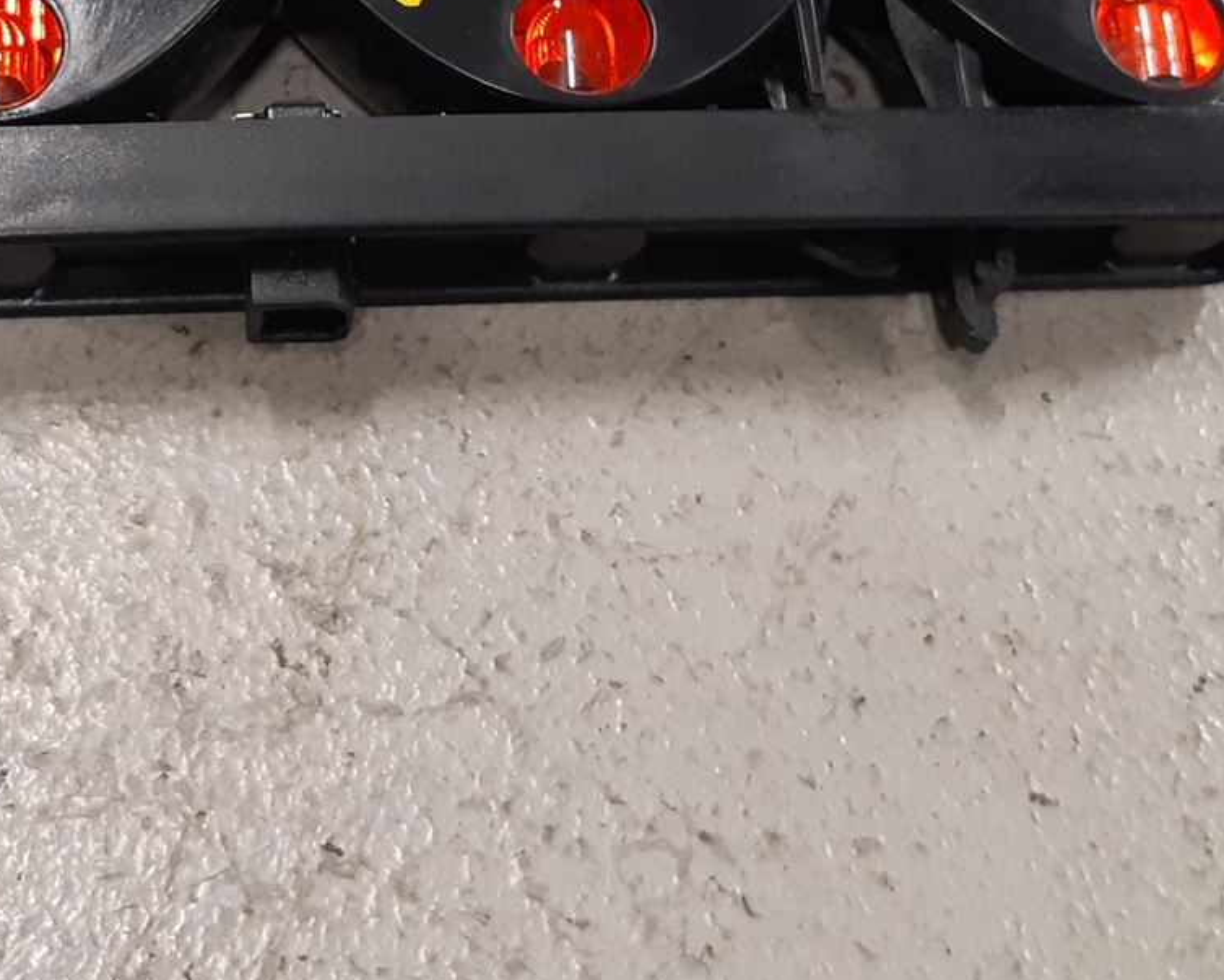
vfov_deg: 21.5
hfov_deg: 27.0
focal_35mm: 69
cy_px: 26
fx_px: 2501
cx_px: 263
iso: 200
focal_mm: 3.93
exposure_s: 1/50
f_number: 1.7
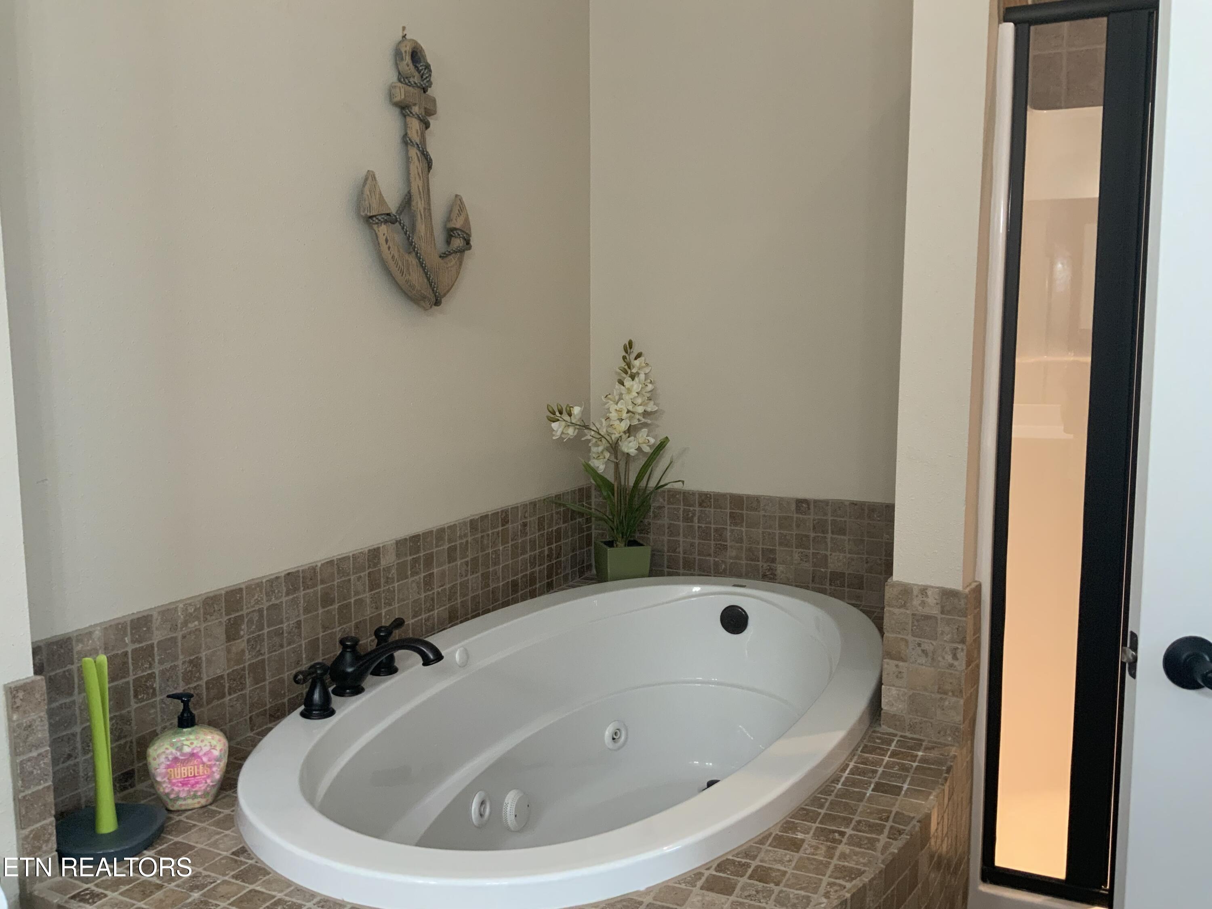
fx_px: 1015
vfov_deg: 48.2
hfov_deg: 61.7
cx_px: 606
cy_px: 454
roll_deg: +0.4
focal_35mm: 29
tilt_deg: -5.1
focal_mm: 3
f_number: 1.8
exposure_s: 1/60
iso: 160
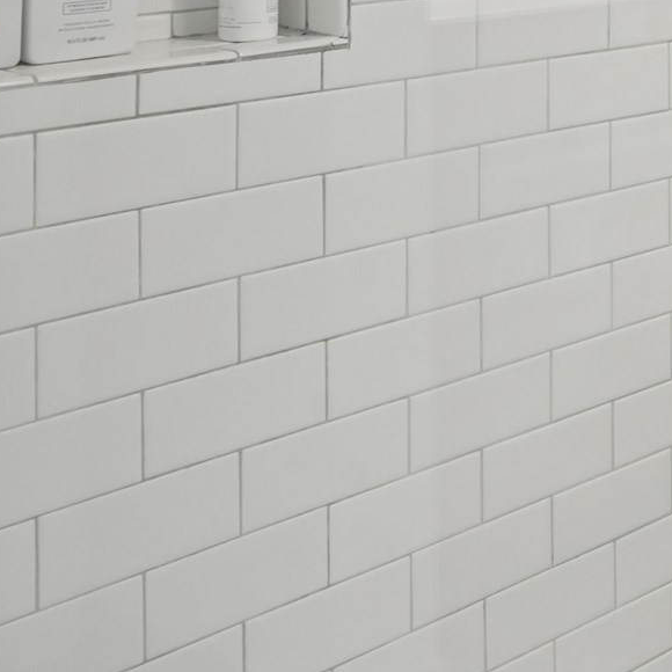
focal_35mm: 72
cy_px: -197
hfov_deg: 16.7
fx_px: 1581
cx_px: 1410
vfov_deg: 21.7
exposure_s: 1/15
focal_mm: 16
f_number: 10
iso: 800
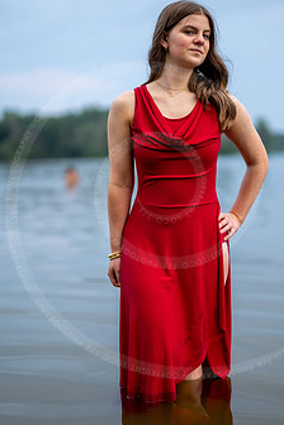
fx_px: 793
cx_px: 176
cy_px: 215
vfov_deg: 30.1
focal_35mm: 67
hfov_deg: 20.3
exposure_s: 1/640
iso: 320
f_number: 1.2
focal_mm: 50
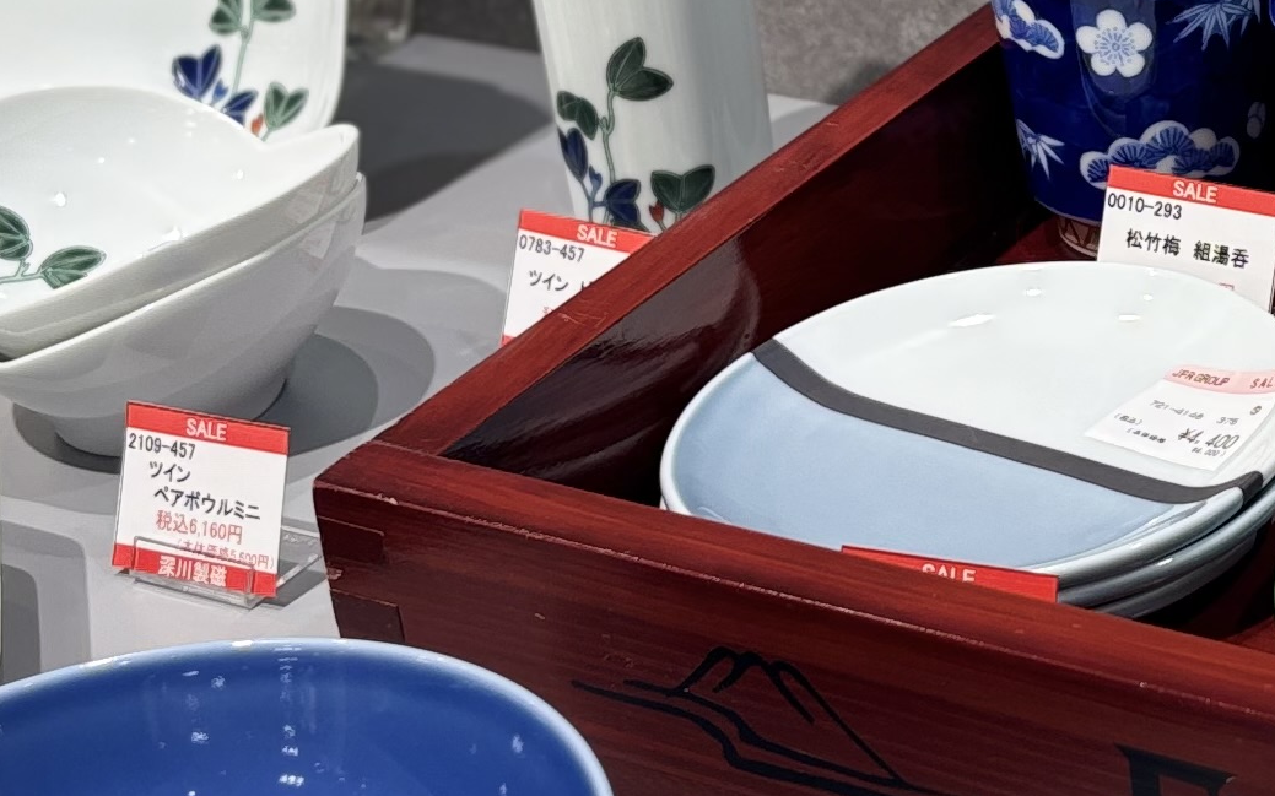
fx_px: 3717
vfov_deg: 12.1
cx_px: 1252
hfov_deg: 19.0
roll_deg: +5.3
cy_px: 34
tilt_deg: -23.6
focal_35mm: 107
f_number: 1.6
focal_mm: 5.96
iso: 40
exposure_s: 1/120
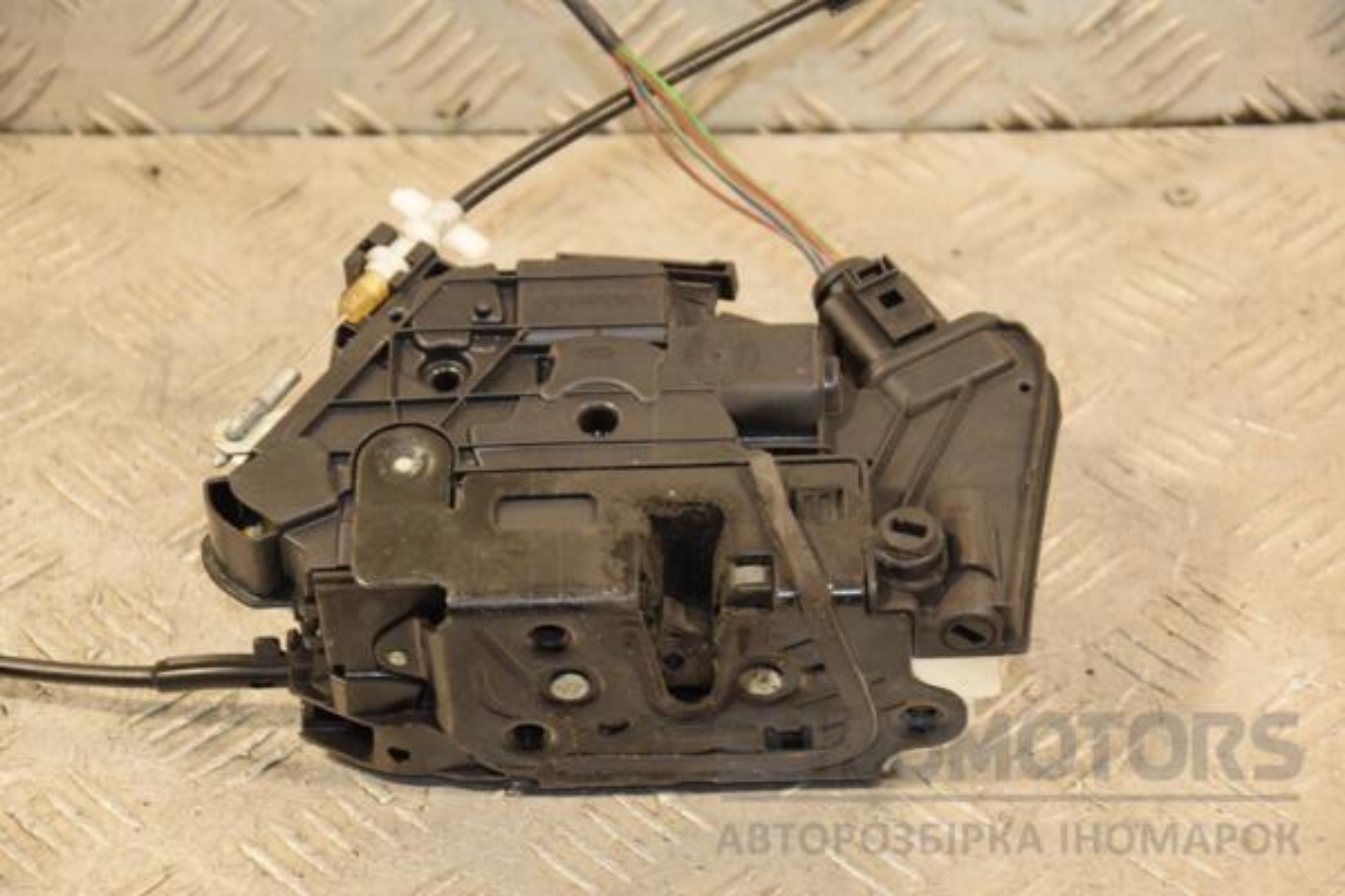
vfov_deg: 13.0
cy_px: 448
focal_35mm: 105
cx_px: 672
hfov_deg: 19.5
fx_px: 3923
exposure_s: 1/80
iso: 800
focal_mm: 70
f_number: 5.3
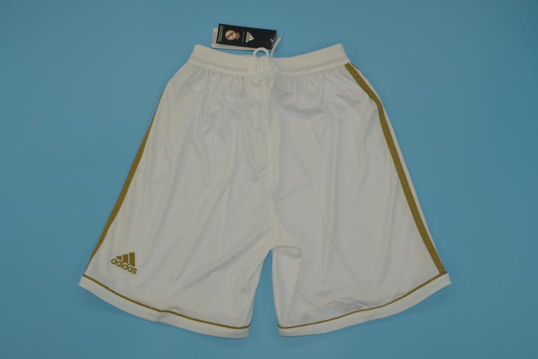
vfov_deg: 36.9
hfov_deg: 53.1
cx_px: 269
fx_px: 538
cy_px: 180
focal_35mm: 36
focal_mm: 24
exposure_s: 1/100
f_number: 7.1
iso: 200
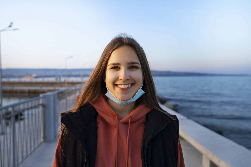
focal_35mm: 32
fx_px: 219
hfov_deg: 59.5
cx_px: 126
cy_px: 84
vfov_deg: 41.7
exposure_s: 1/320
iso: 400
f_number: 3.5
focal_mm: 31.5
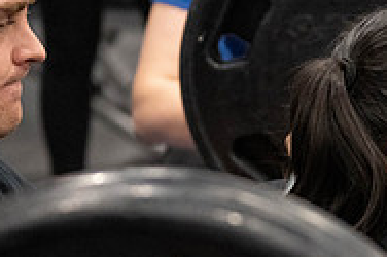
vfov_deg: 6.3
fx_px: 2320
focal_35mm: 216
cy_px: 192
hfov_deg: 9.5
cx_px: 387
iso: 6400
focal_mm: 70
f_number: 2.8
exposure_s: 1/200
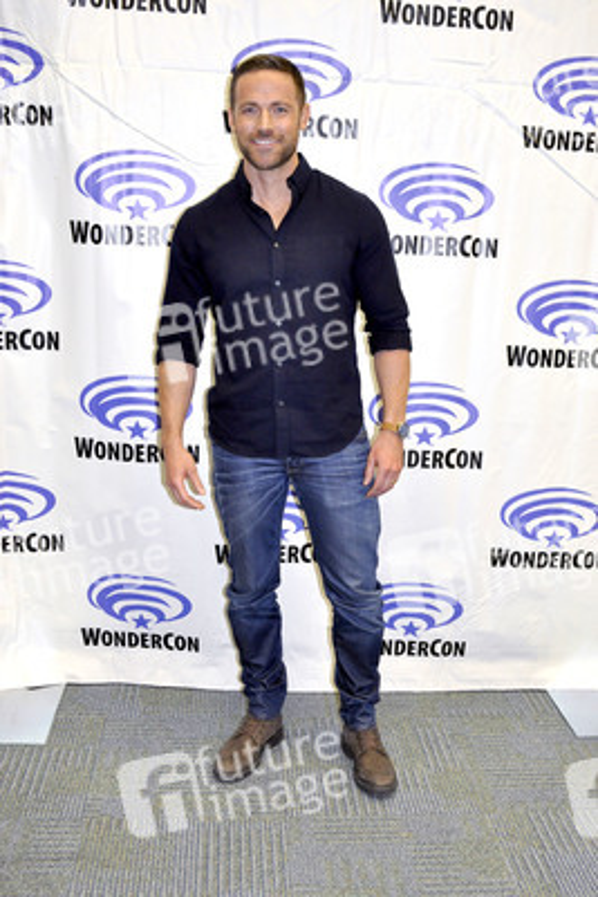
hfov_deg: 36.9
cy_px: 448
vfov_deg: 53.1
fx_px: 896
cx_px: 299
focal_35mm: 36
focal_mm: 24
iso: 1000
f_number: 4.5
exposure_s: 1/60
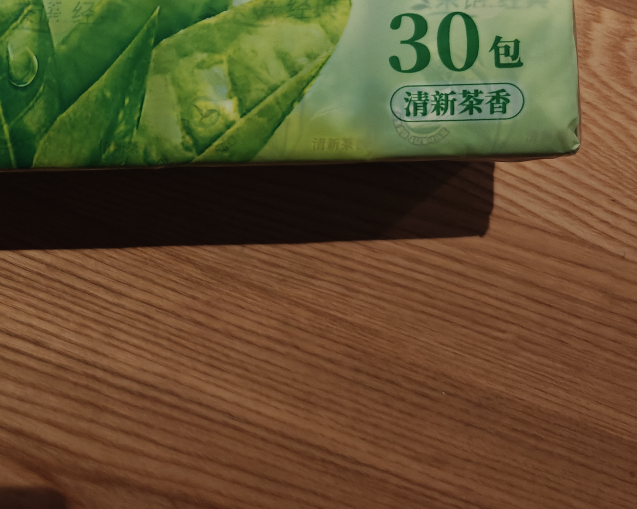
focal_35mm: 51
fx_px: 961
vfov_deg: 28.5
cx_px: 30
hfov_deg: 34.0
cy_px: 44
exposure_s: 1/100
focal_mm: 6.06
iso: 400
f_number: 1.6
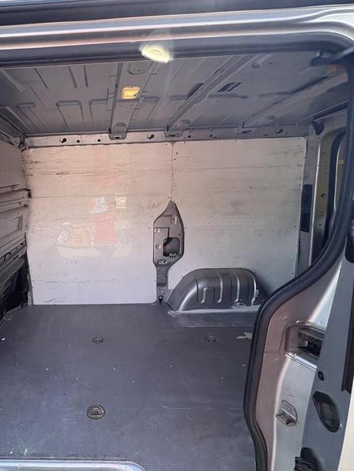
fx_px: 286
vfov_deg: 78.9
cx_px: 89
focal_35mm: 21
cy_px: 252
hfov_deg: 60.1
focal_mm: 2.22
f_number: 2.2
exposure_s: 1/228
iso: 64
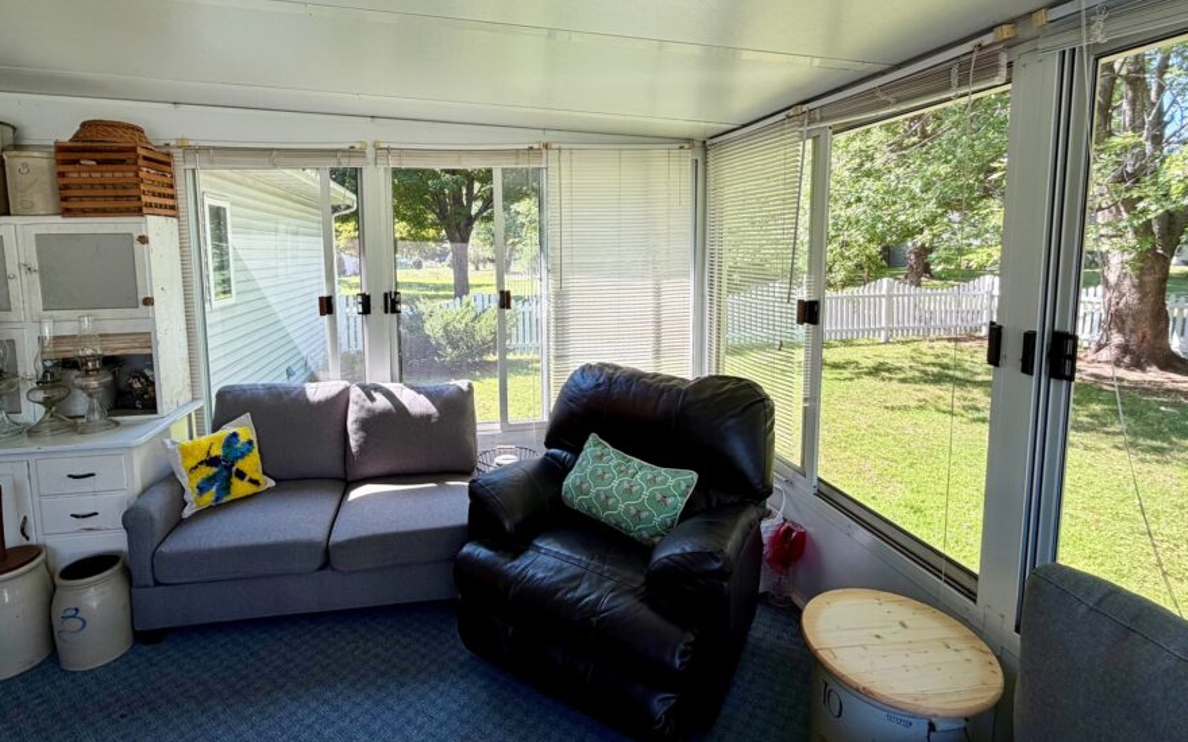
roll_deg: +1.2
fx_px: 583
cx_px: 531
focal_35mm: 18
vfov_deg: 64.5
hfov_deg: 90.8
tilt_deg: -5.7
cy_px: 305
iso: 50
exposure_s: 1/121
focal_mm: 2.22
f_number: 2.2
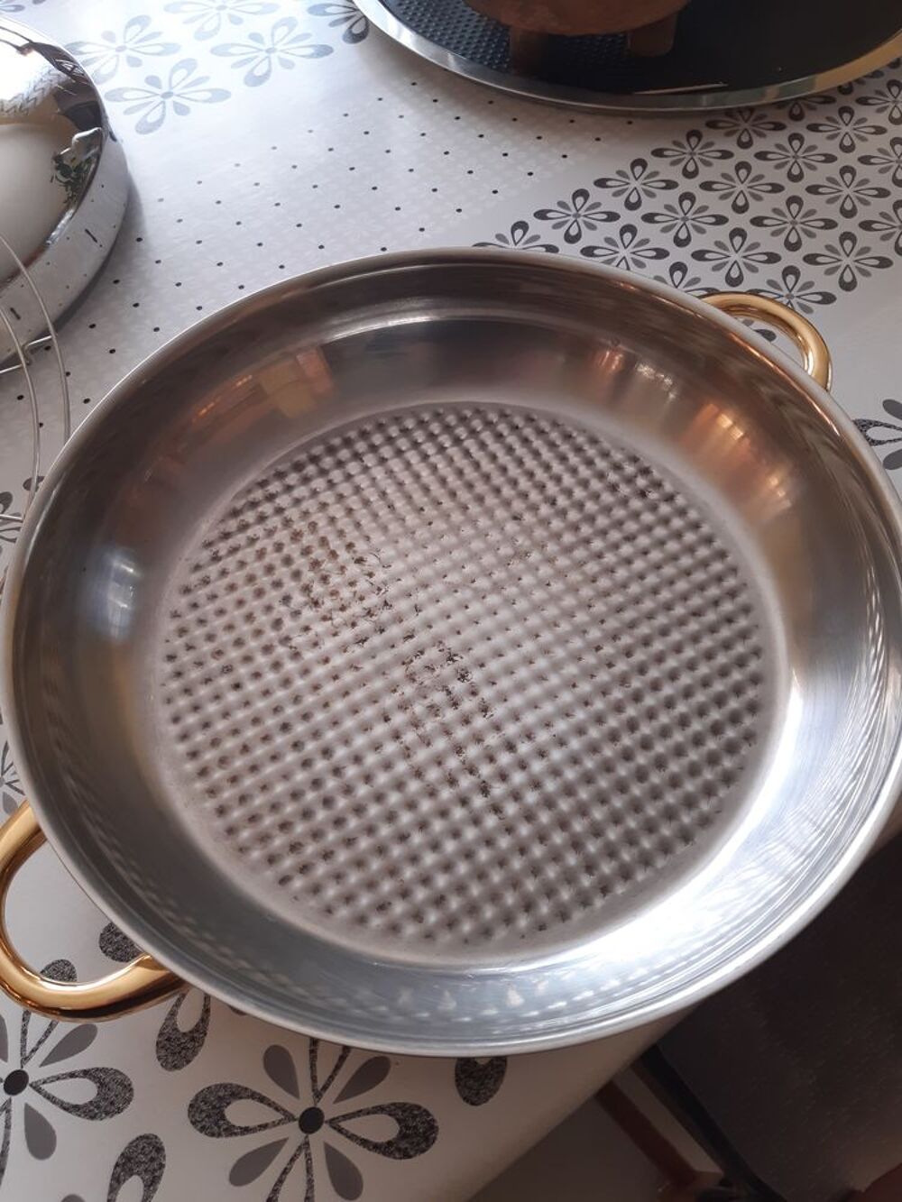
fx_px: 903
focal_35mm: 26
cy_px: 601
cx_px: 451
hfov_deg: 53.1
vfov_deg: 67.3
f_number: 1.7
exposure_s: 1/100
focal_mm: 3.92
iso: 64
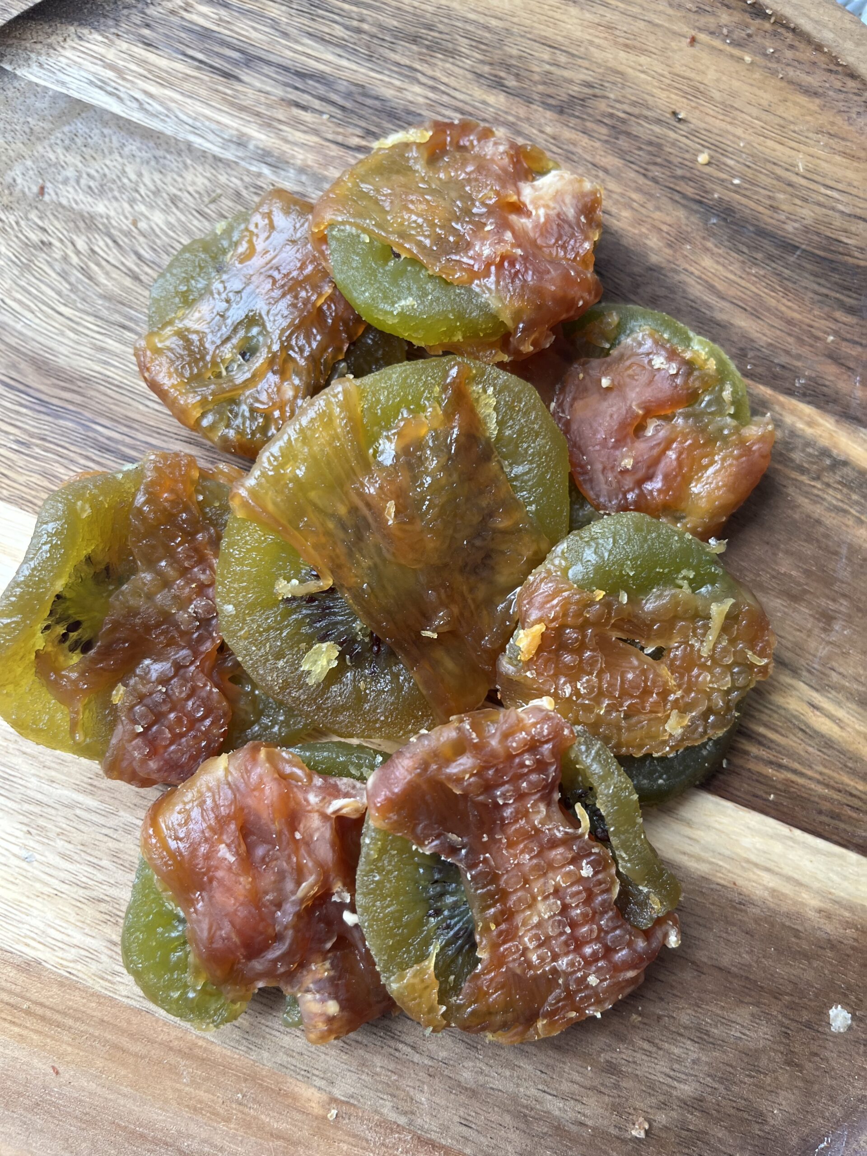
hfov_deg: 53.1
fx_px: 868
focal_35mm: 26
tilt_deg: -83.4
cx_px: 434
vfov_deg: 67.3
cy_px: 578
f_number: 1.6
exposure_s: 1/121
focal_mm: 5.1
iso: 64
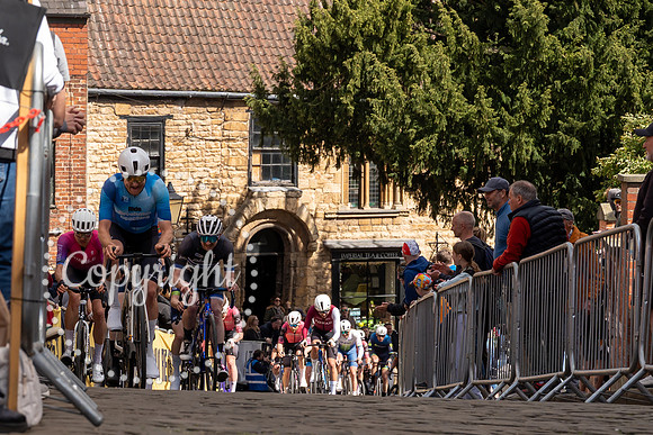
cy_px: 117
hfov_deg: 12.3
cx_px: 140
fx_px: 3008
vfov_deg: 8.3
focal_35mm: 166
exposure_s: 1/1000
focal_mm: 70
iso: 250
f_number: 5
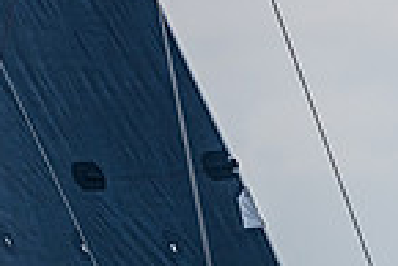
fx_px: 12439
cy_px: 483
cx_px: 131
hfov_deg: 1.8
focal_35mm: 1124
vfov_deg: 1.2
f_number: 5.6
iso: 400
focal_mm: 220
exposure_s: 1/1600
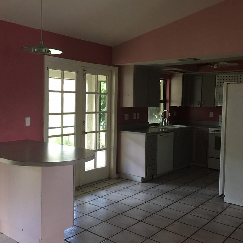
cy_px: 120
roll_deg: -2.6
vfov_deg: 47.2
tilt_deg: -3.5
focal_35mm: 35
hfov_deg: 47.2
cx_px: 112
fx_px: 278
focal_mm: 4.15
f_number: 2.2
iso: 100
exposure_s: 1/15
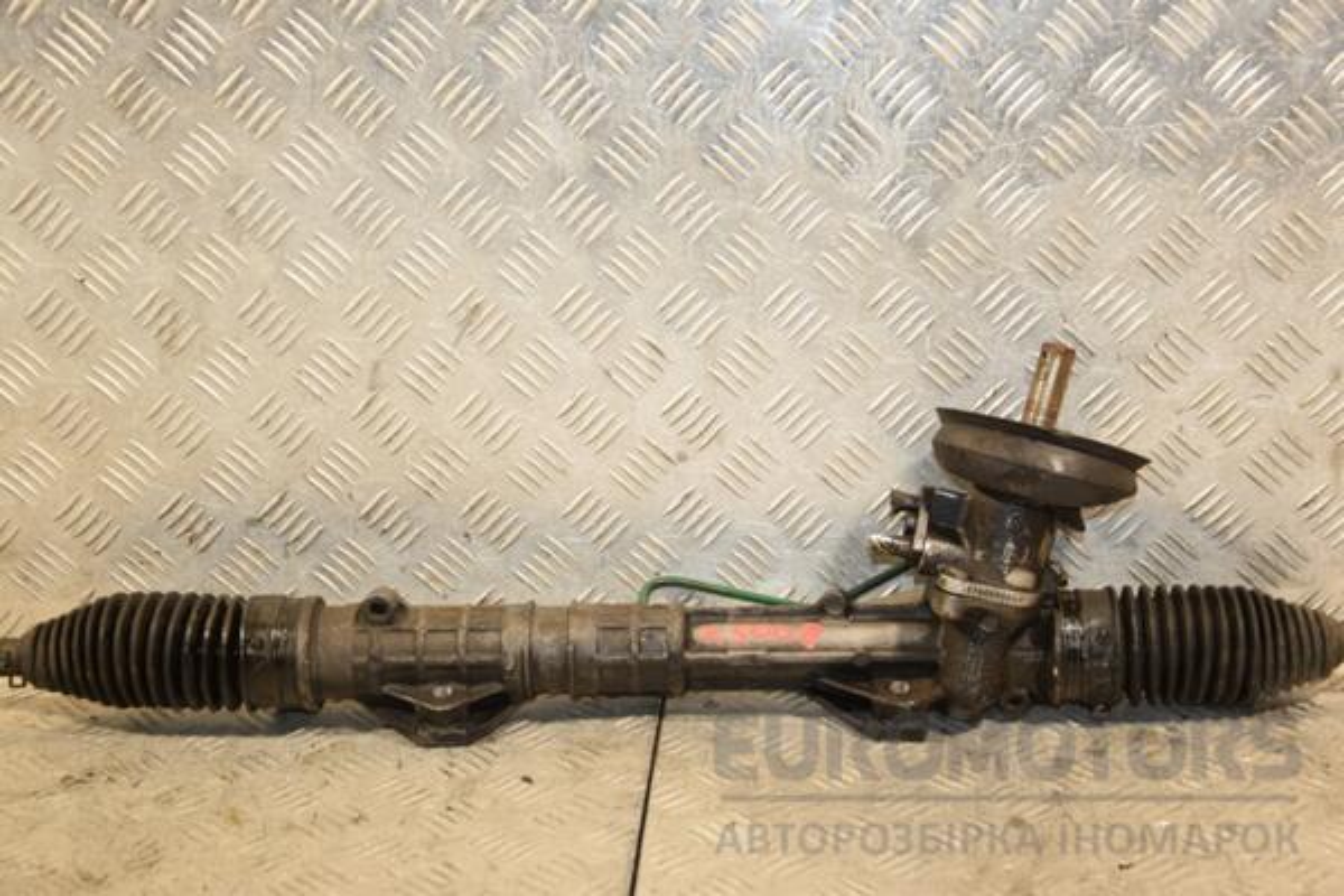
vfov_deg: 21.6
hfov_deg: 31.9
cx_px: 672
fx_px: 2352
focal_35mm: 63
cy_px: 448
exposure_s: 1/125
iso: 800
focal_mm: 42
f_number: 4.8
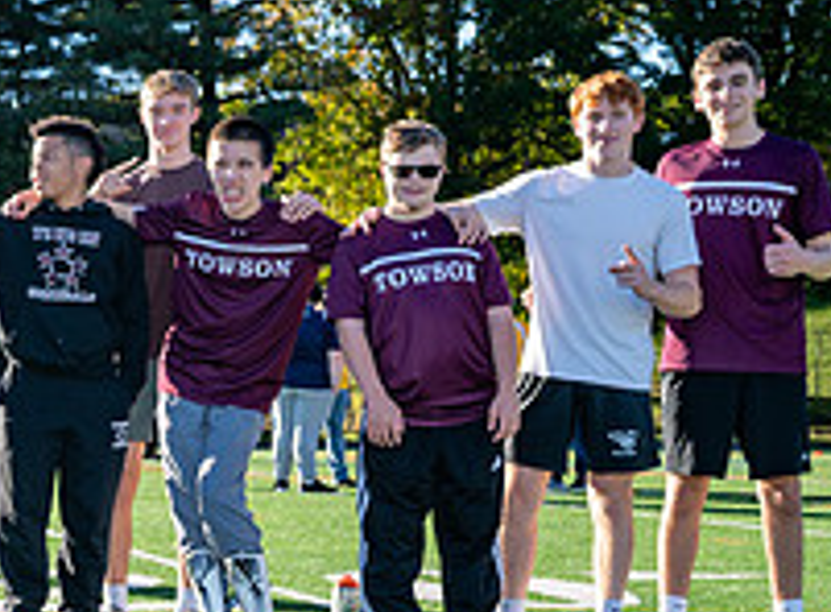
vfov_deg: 15.8
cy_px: 467
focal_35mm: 92
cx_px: -392
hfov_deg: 19.0
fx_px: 2194
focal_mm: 28.5
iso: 100
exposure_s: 1/200
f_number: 4.5
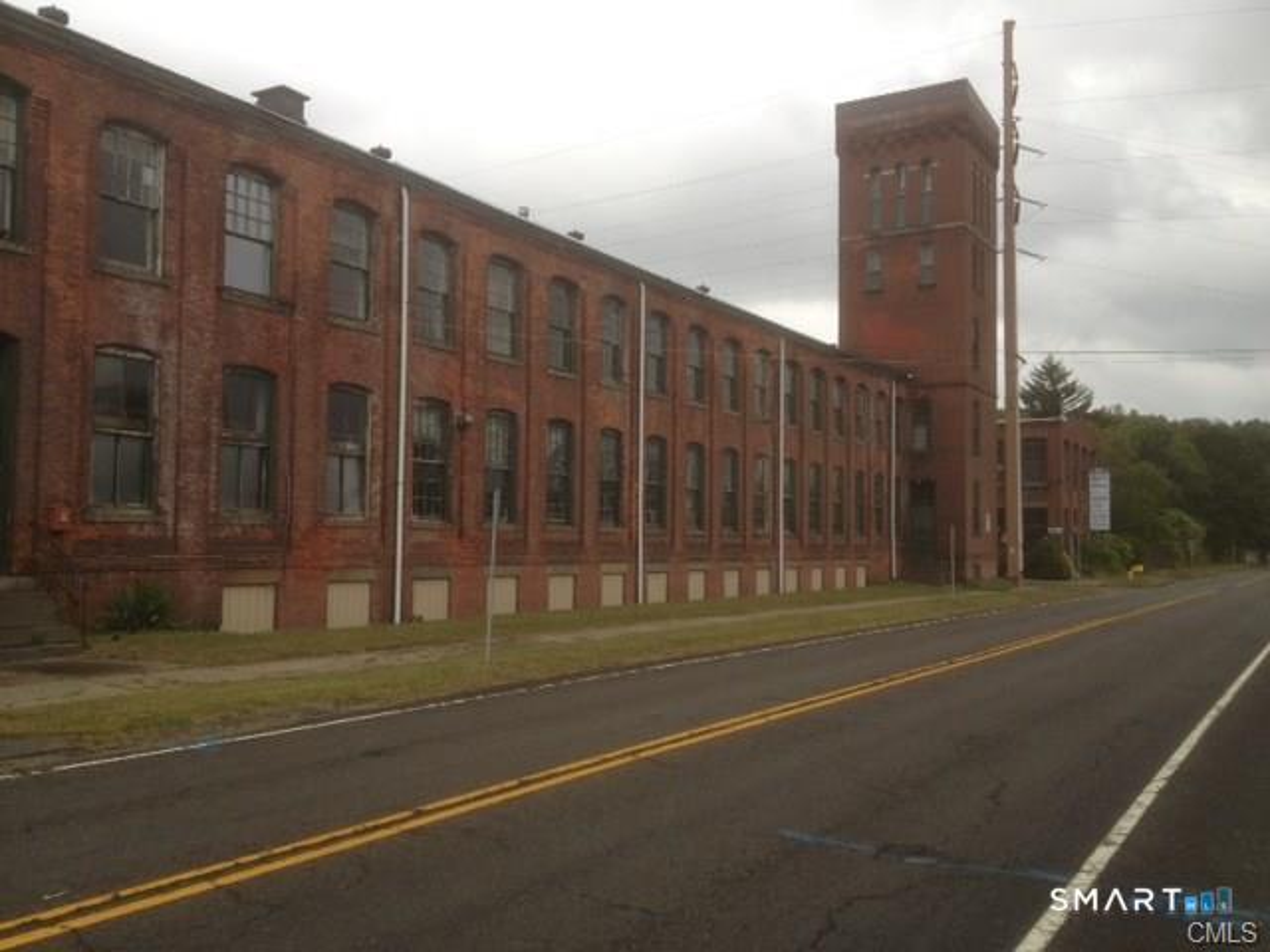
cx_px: 635
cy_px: 476
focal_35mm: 35
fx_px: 1284
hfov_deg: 52.6
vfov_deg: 40.7
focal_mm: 4.28
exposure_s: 1/120
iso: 64
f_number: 2.4
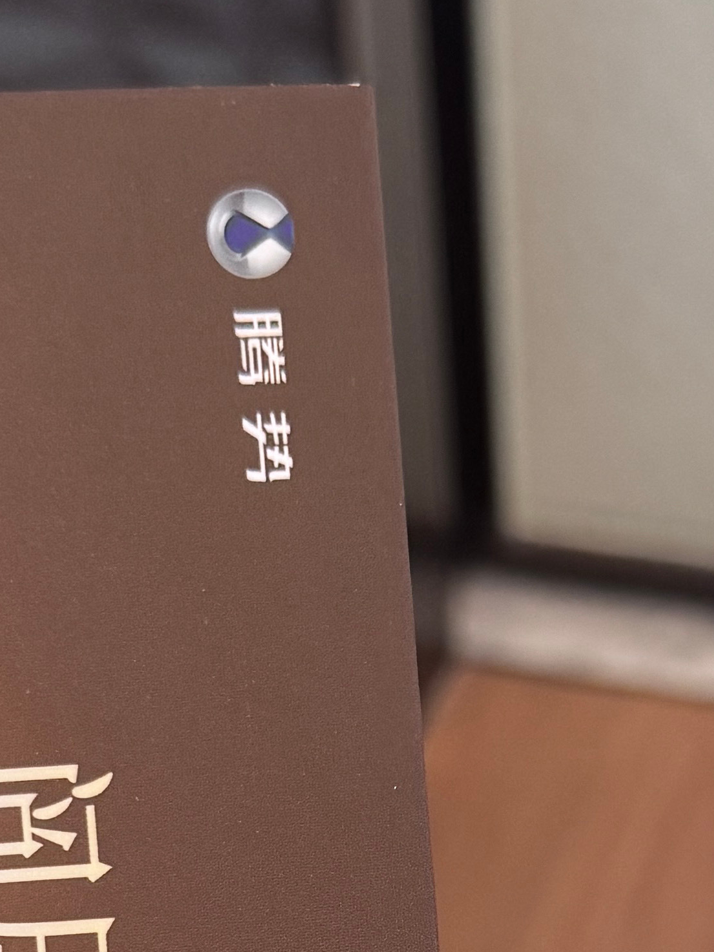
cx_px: 393
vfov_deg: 20.0
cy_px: 1084
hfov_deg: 15.9
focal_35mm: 93
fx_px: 2557
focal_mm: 6.76
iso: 250
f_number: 1.78
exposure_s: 1/50
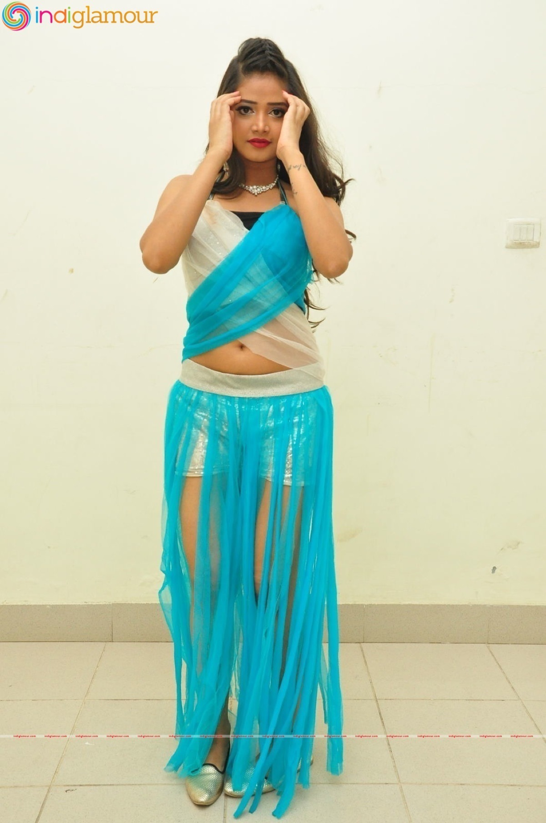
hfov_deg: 34.1
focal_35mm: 39
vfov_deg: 49.6
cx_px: 273
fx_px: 890
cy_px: 412
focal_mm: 26
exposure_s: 1/125
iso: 1600
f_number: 9
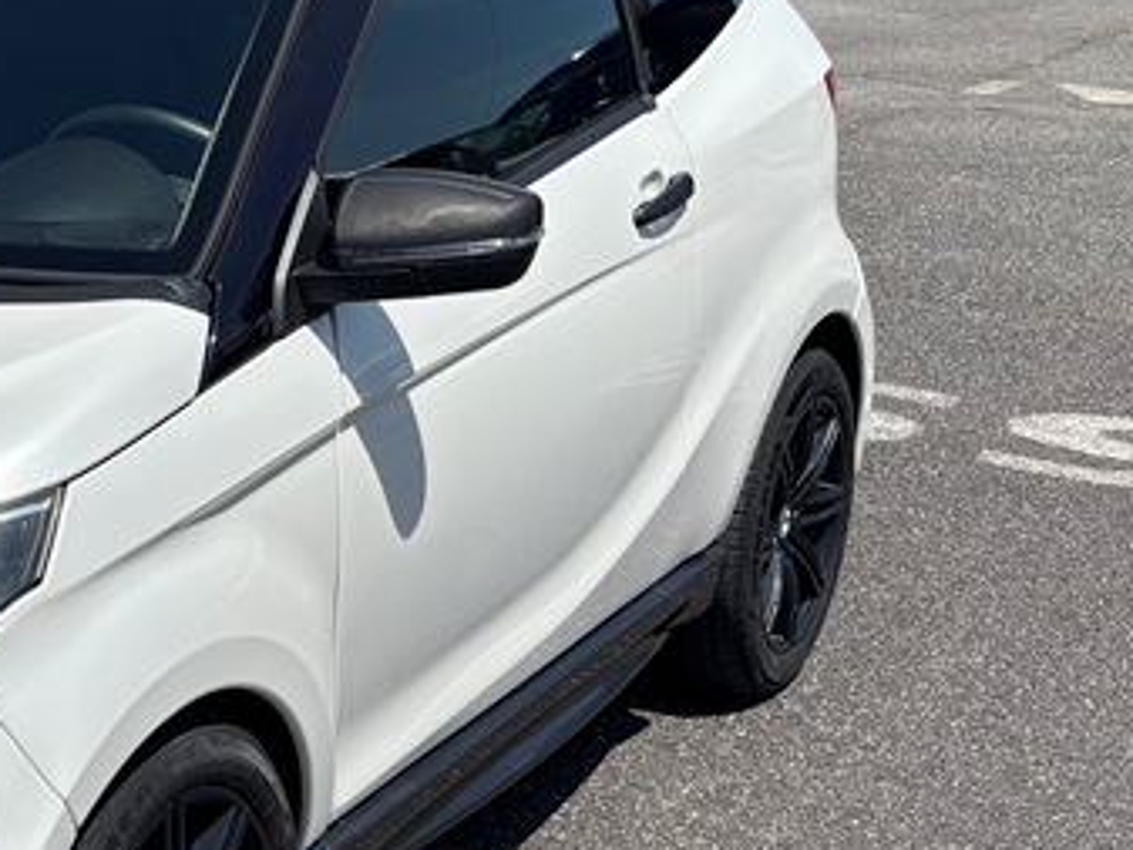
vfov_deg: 18.7
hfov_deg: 22.8
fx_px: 2587
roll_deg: -1.5
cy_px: 359
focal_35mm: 79
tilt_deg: -14.3
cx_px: -208
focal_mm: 5.96
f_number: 1.6
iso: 50
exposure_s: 1/4630
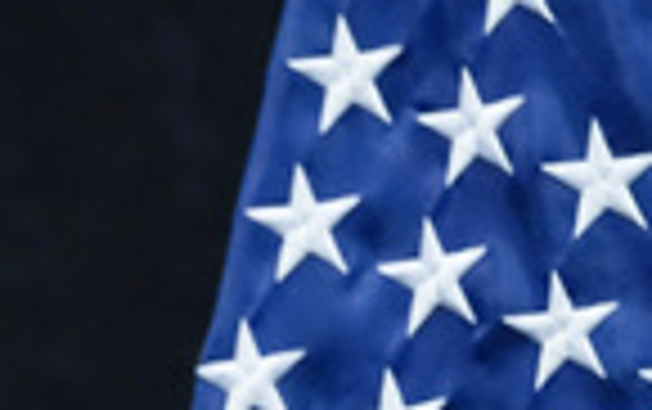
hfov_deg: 3.1
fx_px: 11937
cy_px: 421
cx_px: -193
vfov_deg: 2.0
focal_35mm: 671
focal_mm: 187
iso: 4000
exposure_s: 1/400
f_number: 2.8
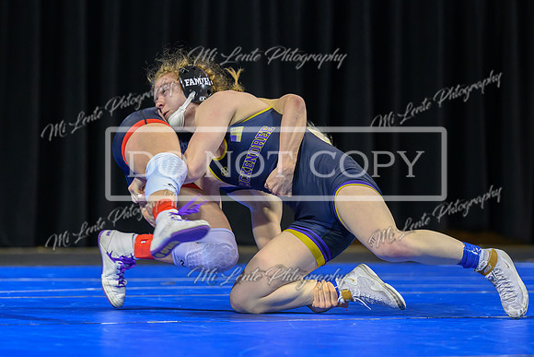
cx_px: 231
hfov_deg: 9.7
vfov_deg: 6.5
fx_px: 3136
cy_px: 184
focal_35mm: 211
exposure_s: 1/800
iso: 3200
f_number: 2.8
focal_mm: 155
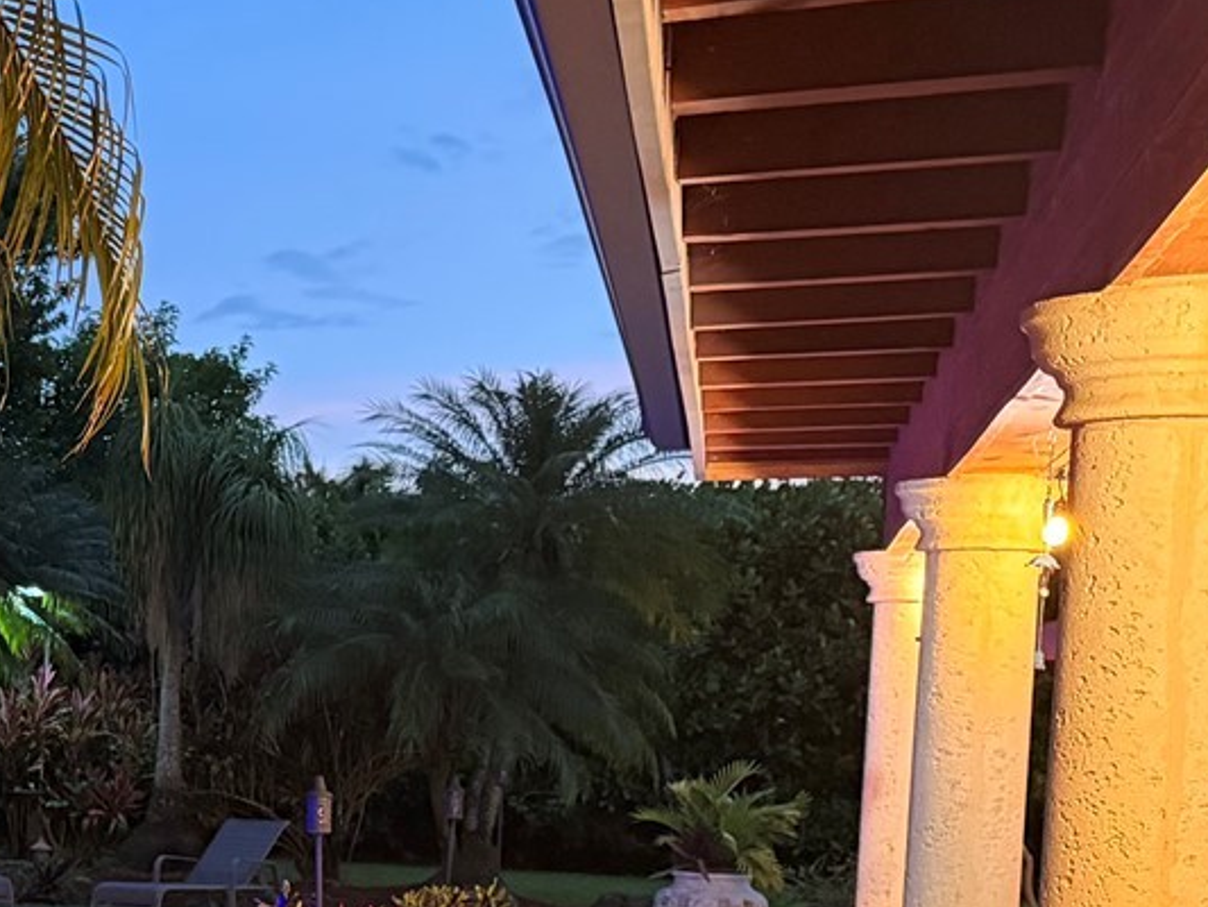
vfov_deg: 20.1
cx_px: -465
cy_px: 789
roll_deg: -2.0
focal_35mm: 72
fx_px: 2513
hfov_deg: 23.2
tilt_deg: -2.7
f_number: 1.78
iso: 800
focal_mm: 6.76
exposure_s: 1/30
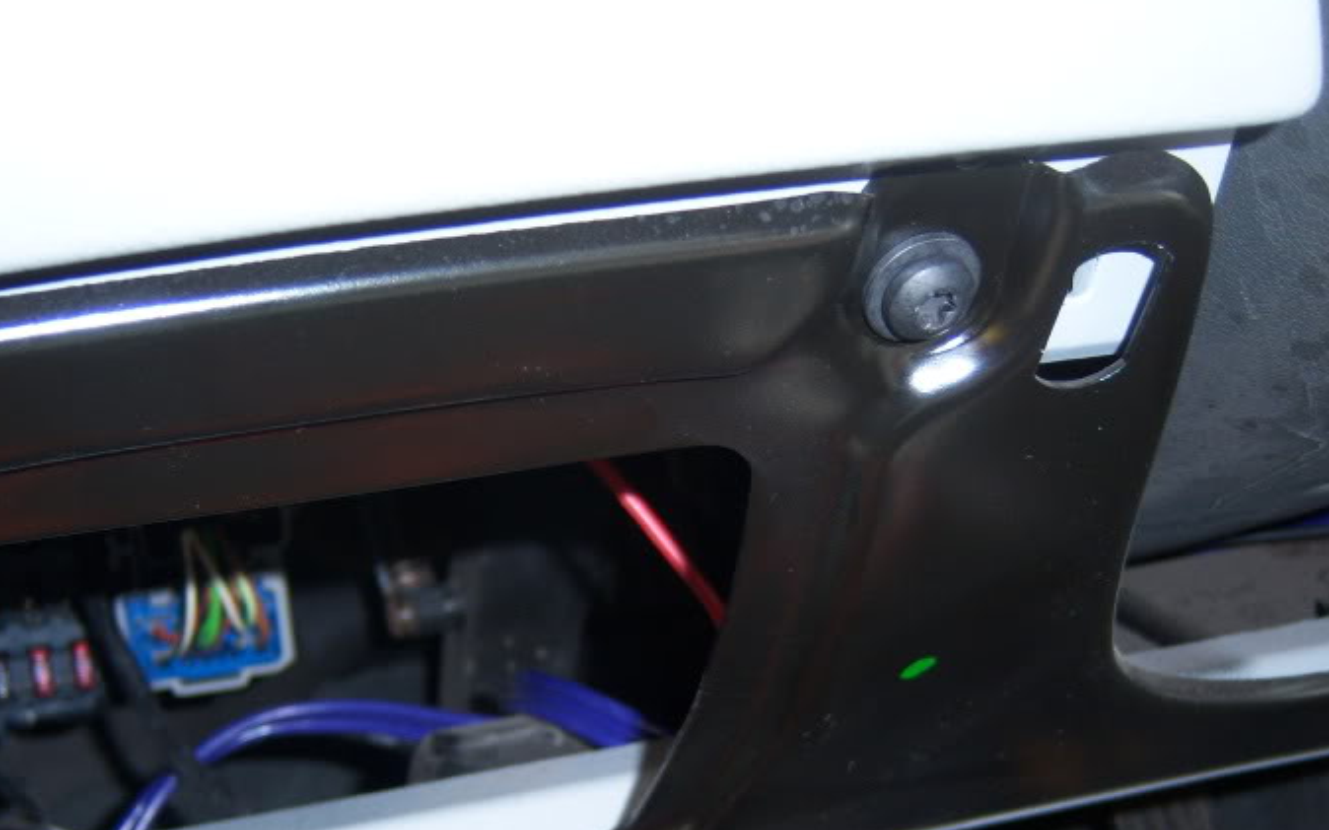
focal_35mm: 58
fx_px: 2100
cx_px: 609
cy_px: 729
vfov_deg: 21.9
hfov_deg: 35.1
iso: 80
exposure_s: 1/60
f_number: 2.8
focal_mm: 7.5
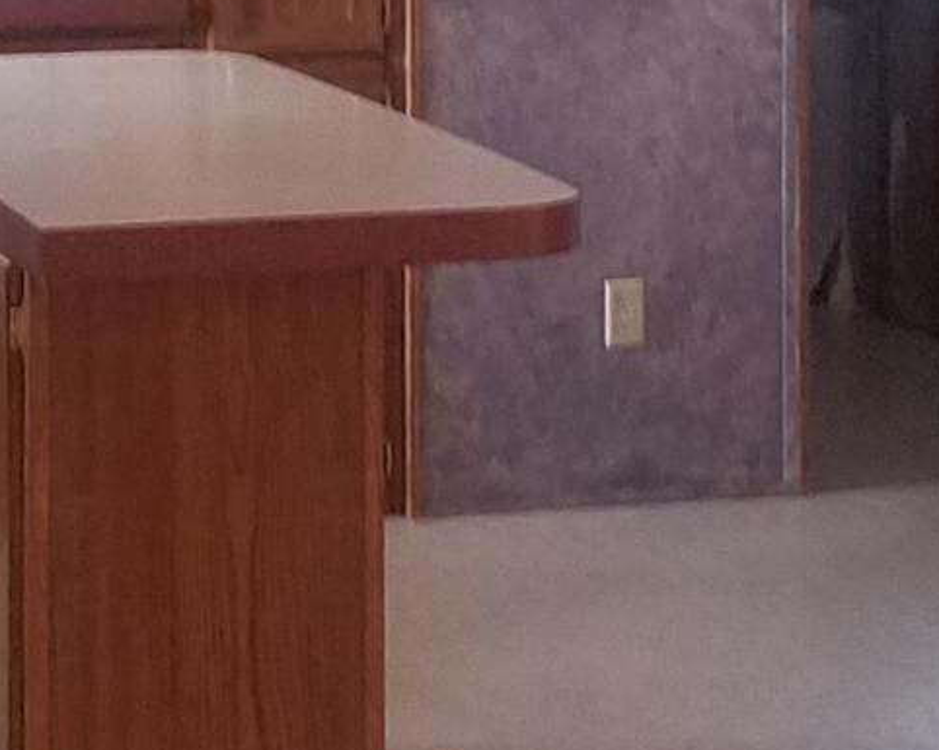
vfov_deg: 9.7
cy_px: -84
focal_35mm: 158
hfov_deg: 12.2
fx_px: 4388
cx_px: 487
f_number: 1.7
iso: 200
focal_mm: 4.2
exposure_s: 1/12
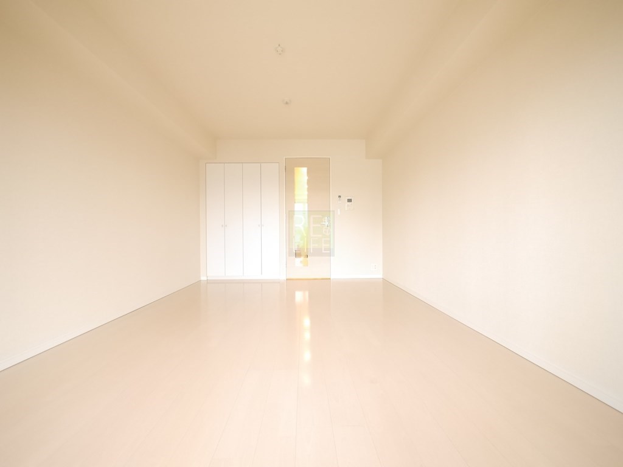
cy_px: 234
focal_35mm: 14
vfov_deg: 85.7
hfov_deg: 102.1
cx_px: 312
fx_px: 252
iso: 2500
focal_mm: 7
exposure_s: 1/60
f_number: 4
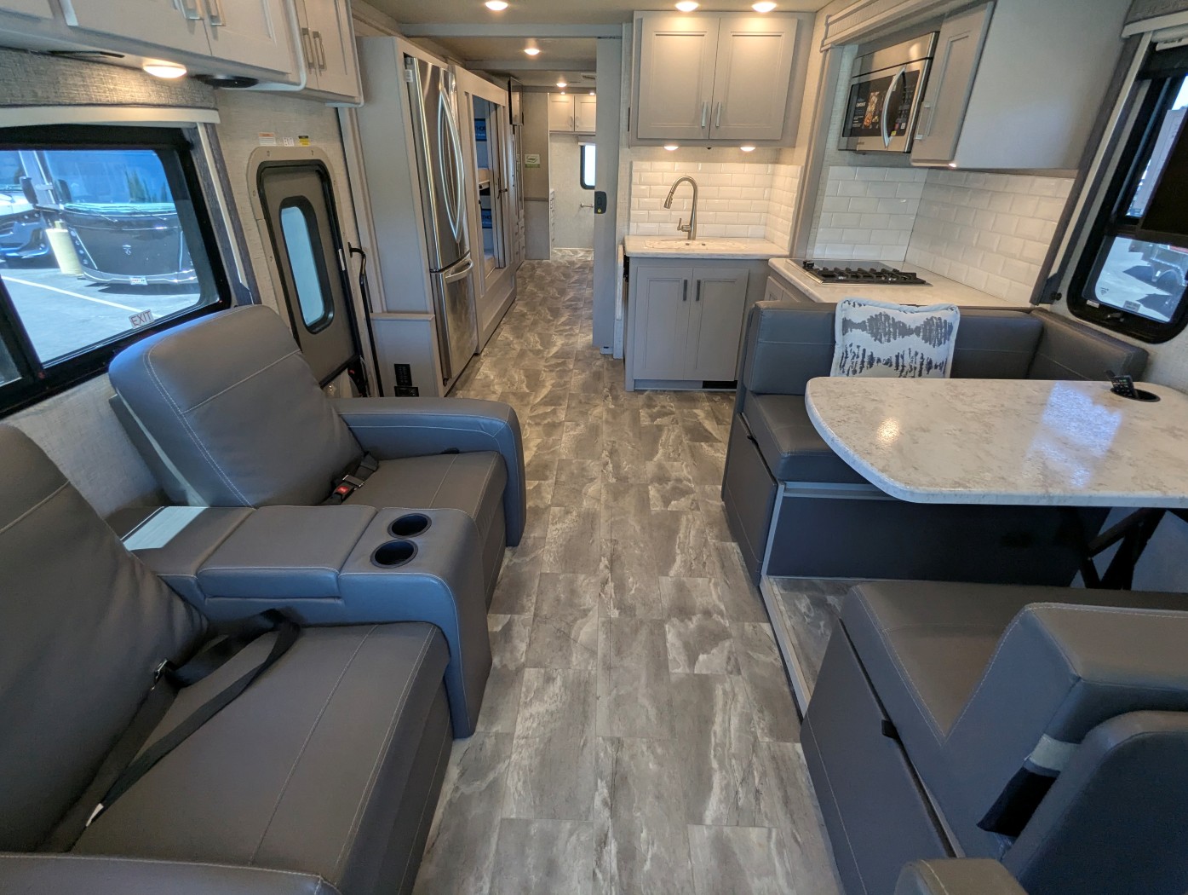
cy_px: 448
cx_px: 594
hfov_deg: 94.4
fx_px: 550
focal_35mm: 16
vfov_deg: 78.2
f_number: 2.2
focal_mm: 2.35
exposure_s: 1/137
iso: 152
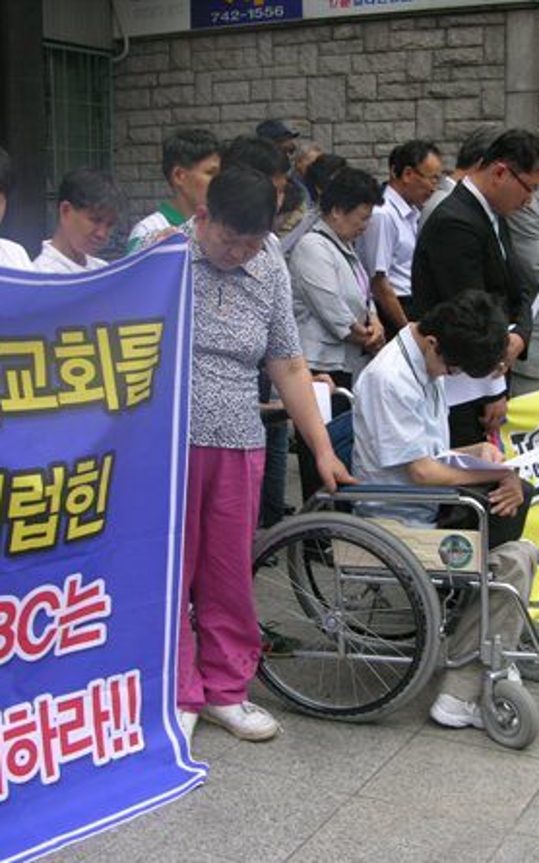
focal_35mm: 50
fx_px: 1176
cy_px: 434
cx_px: 295
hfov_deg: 25.8
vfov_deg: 40.3
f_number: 3.2
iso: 50
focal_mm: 8.9
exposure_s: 1/55.6
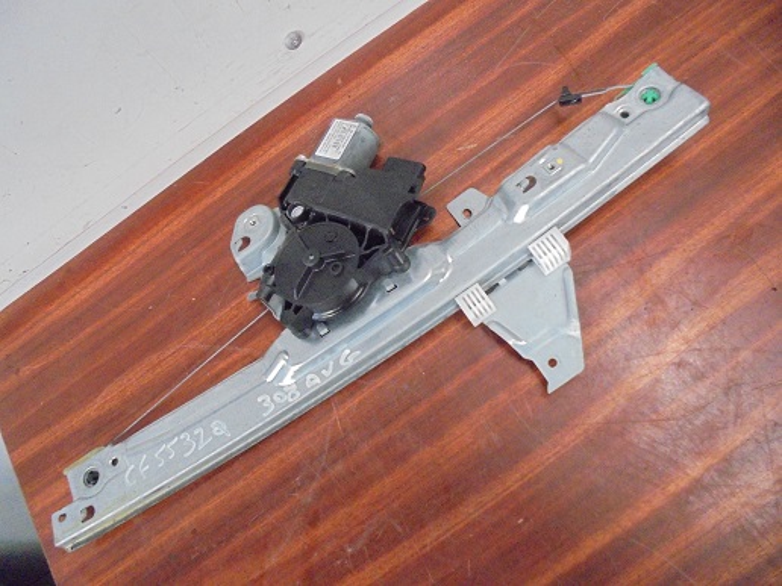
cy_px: 293
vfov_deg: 53.1
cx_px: 391
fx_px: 587
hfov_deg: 67.3
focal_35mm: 26
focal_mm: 4.6
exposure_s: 1/50
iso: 800
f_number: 3.5
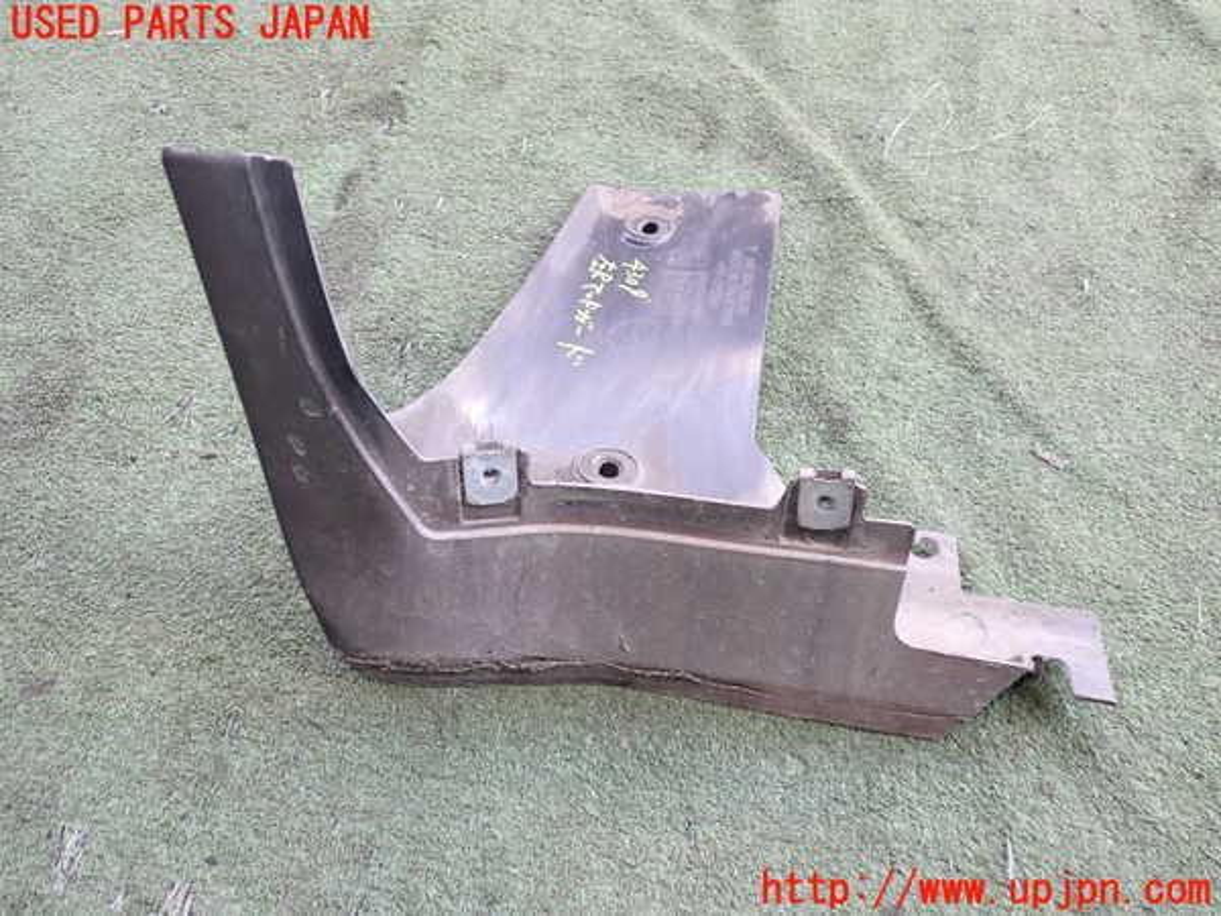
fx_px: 1058
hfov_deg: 60.0
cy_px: 458
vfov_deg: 46.8
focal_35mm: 30
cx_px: 610
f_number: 2.3
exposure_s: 1/60
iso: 160
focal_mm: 5.4
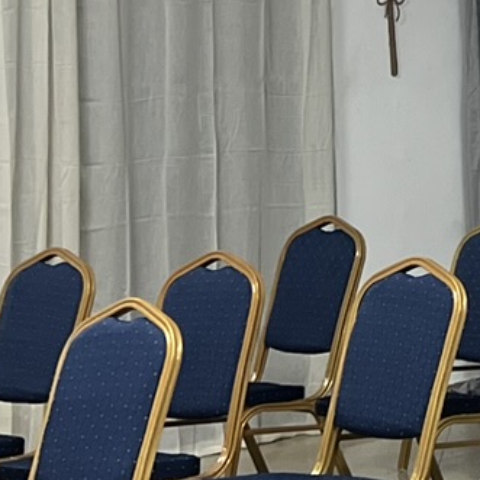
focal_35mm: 142
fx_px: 2228
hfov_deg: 11.2
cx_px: 953
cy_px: -77
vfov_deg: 12.1
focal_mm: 5.7
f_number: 1.5
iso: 200
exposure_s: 1/50
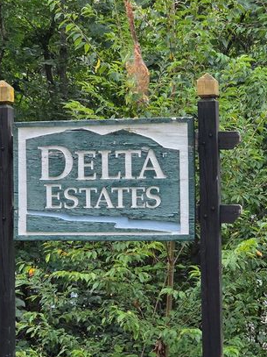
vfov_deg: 17.4
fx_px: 1163
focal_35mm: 113
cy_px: 141
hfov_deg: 13.1
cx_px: 123
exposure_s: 1/120
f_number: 2.4
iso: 200
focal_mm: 7.9
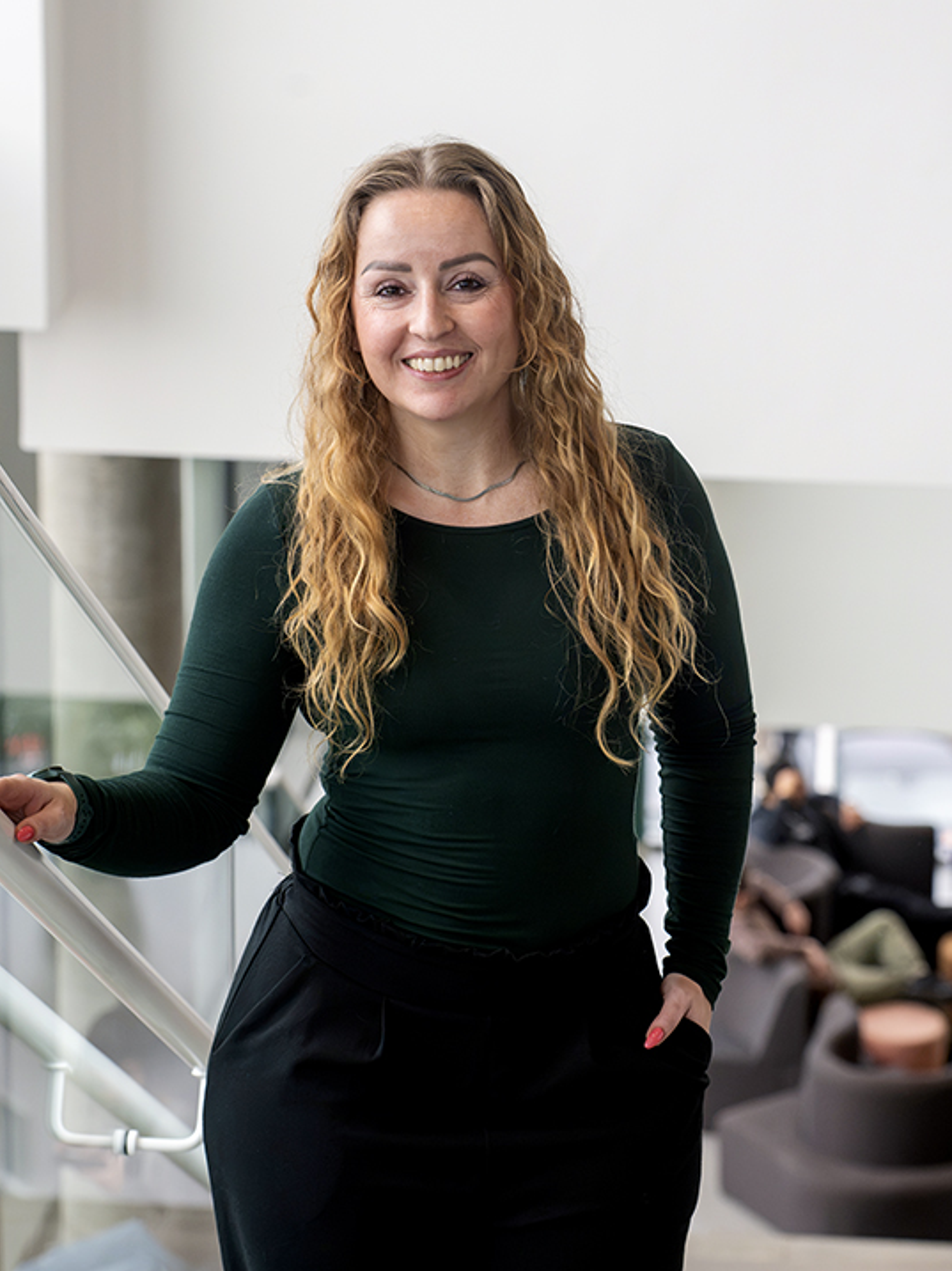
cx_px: 537
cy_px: 635
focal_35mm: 142
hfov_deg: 10.4
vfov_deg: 13.9
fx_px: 5212
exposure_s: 1/250
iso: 2000
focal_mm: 98
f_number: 5
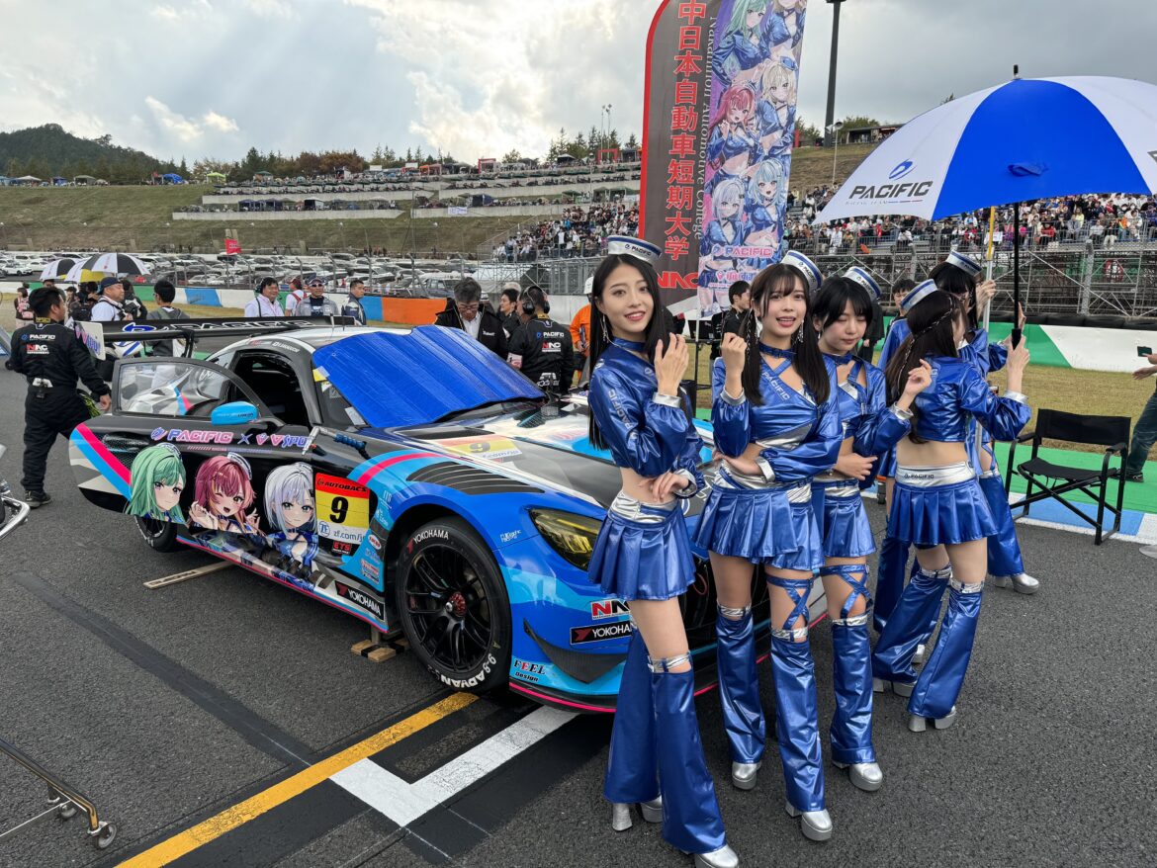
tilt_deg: -10.1
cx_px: 578
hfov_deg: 71.6
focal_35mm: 24
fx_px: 802
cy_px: 434
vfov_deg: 56.8
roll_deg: -0.5
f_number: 1.78
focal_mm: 6.86
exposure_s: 1/700
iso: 80
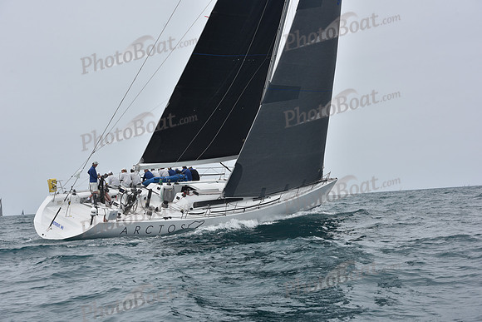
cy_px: 161
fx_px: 937
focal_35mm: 70
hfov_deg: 28.8
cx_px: 241
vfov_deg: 19.5
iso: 250
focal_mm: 70
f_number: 9
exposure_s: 1/800
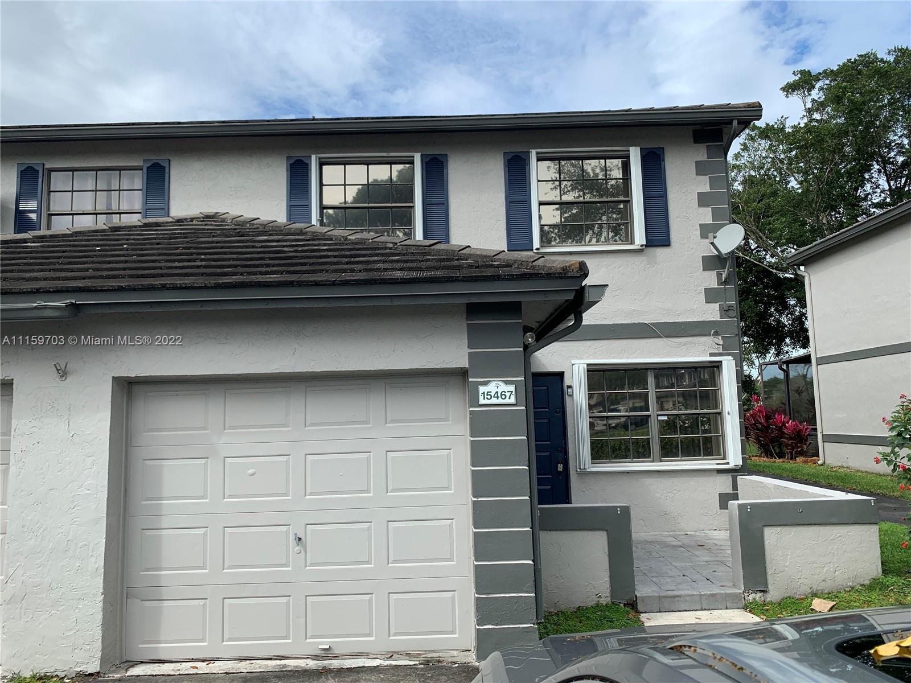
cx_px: 456
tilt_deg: +6.5
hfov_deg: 67.3
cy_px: 342
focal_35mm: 26
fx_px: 684
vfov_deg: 53.1
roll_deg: +1.5
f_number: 1.8
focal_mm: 4.25
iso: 25
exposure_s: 1/1634
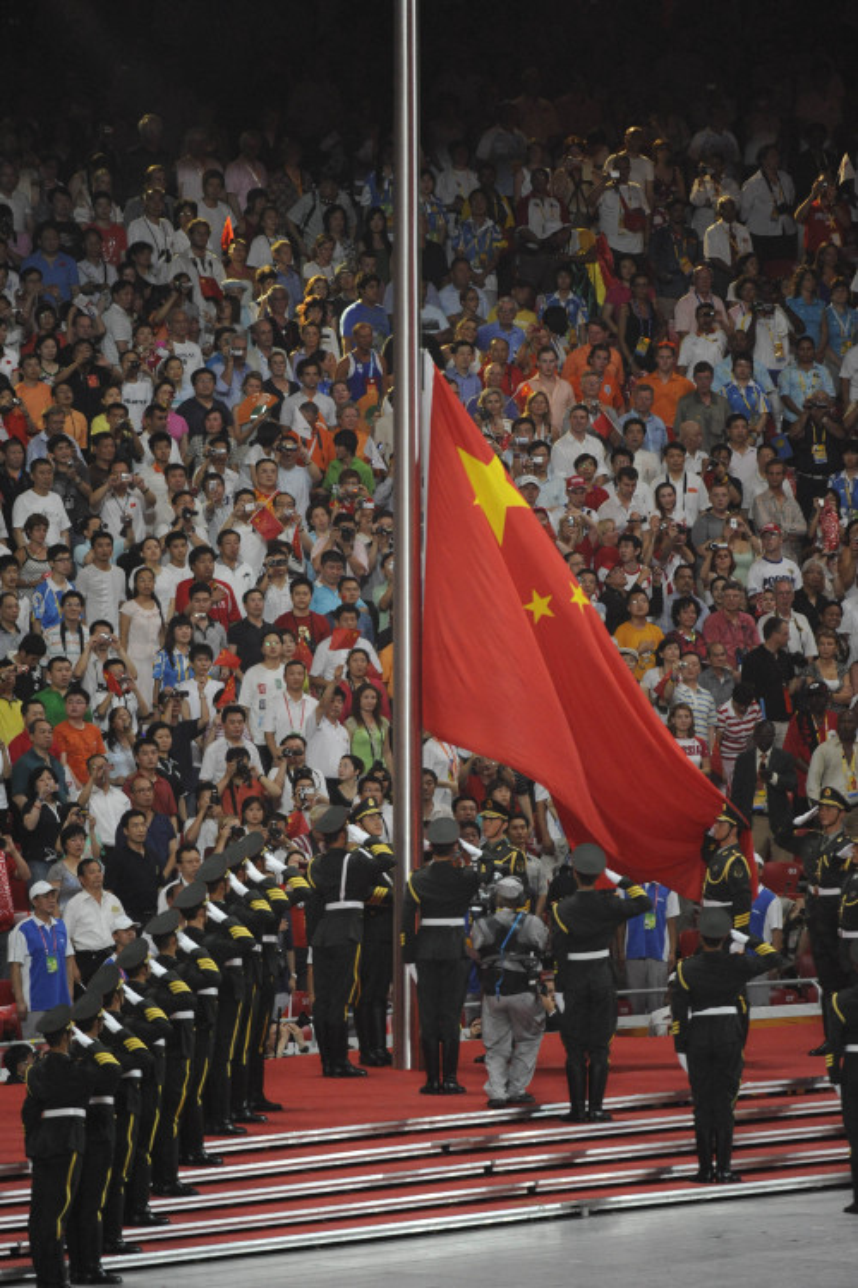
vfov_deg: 5.2
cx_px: 429
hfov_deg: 3.4
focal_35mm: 400
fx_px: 14299
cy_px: 644
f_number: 4
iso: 3200
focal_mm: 400
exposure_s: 1/250
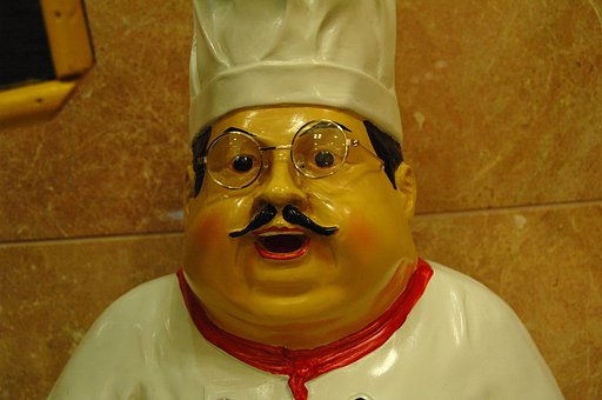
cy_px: 200
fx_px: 626
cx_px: 301
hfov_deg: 51.3
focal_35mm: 38
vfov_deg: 35.4
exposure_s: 1/100
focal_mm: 25
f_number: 5
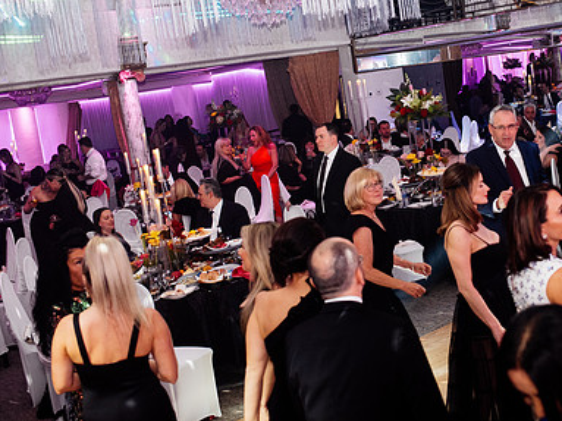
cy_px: 164
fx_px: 828
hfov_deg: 37.1
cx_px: 377
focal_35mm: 51
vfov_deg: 28.5
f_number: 2.8
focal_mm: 35
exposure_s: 1/200
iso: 2000
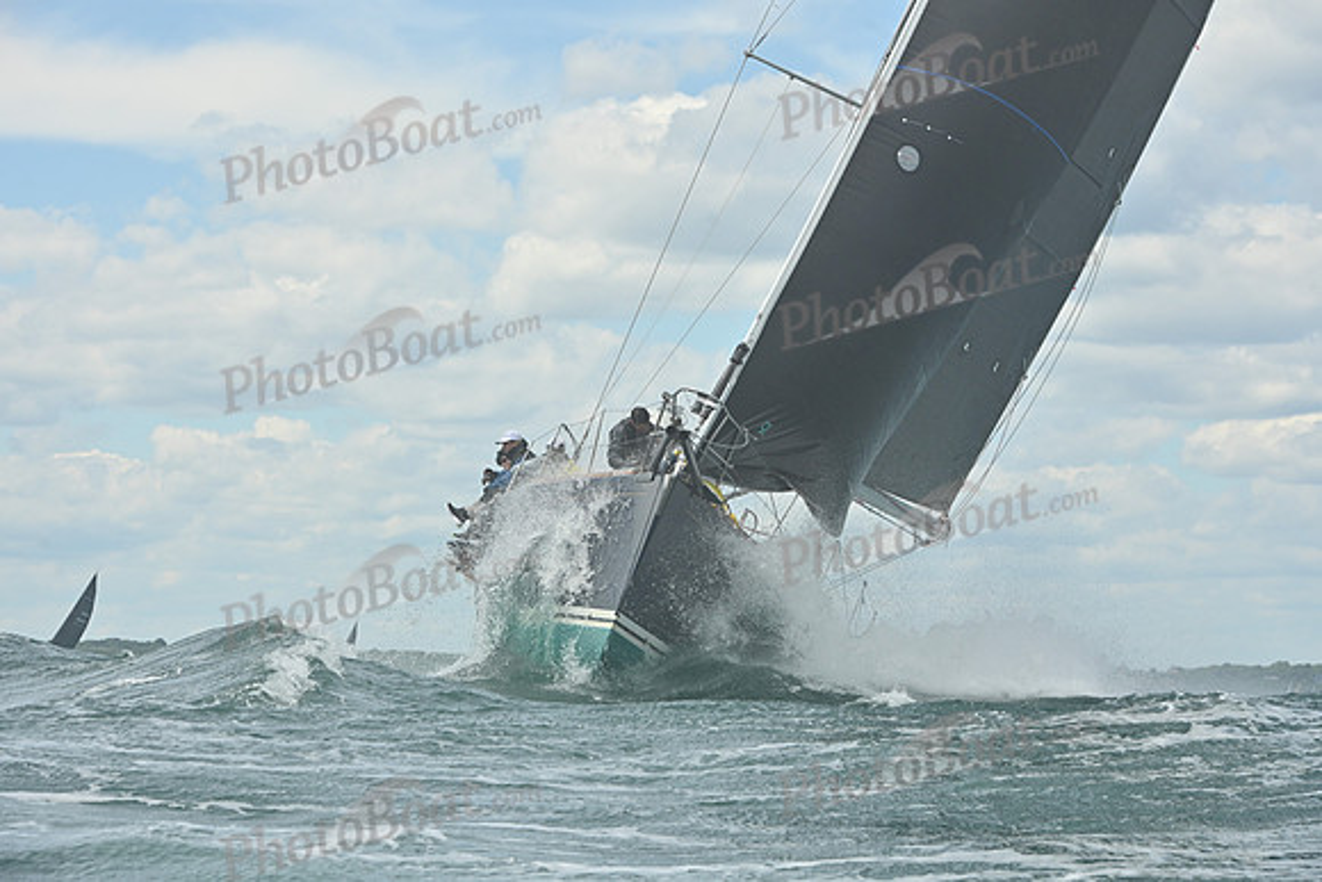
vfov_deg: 11.4
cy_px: 441
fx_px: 4407
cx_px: 661
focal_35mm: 120
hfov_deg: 17.1
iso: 320
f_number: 9
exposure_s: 1/1250
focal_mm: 120
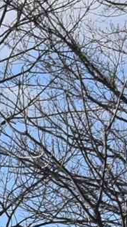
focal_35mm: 358
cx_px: -574
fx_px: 2145
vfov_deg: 5.6
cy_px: 706
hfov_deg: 3.1
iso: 200
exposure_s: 1/400
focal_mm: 24
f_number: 10
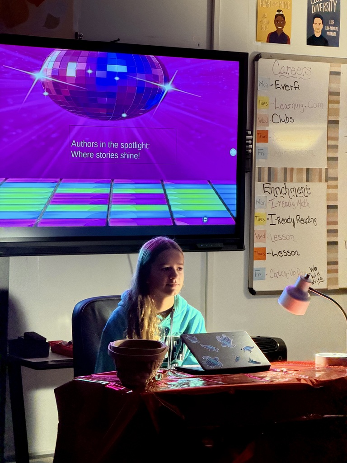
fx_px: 1337
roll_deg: -1.9
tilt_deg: -3.6
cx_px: 174
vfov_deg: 19.6
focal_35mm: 100
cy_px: 232
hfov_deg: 14.8
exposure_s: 1/40
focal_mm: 16.89
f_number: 2.8
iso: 800
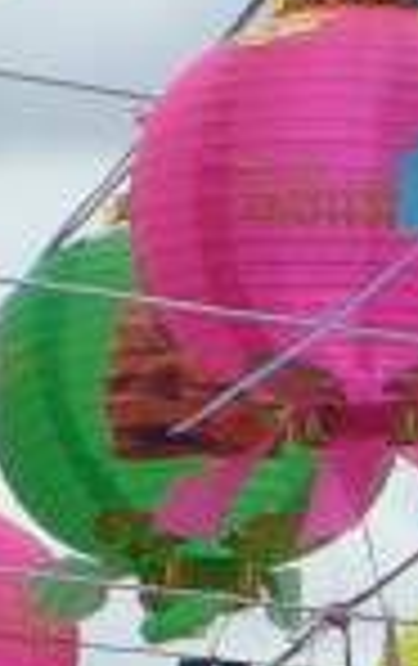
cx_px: 993
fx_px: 5048
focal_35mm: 278
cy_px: 1305
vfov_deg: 7.3
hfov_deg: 4.6
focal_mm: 6.3
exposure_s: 1/587
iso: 50
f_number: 4.6
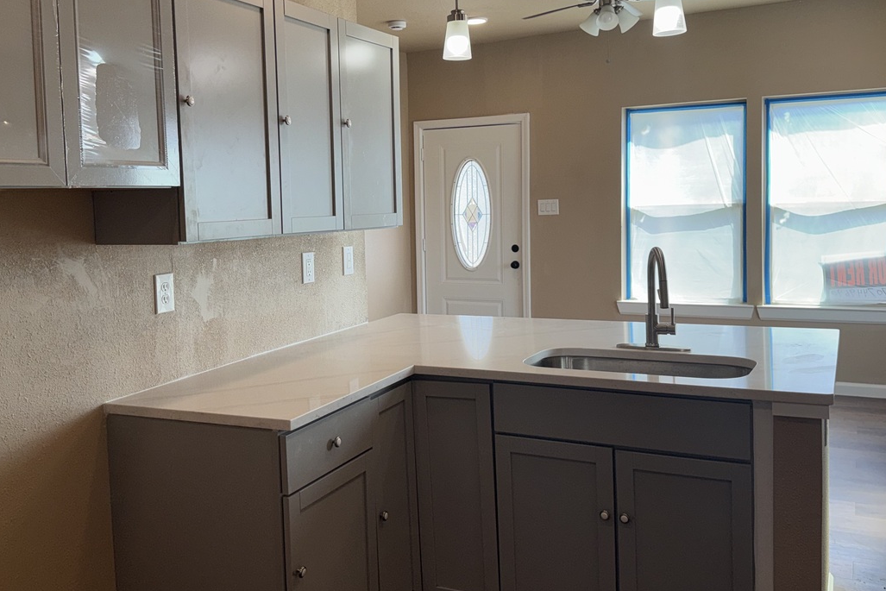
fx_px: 861
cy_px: 250
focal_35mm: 35
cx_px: 396
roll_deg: +1.3
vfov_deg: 37.8
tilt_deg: -4.8
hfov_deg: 54.3
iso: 50
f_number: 1.78
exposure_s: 1/183
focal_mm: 6.76
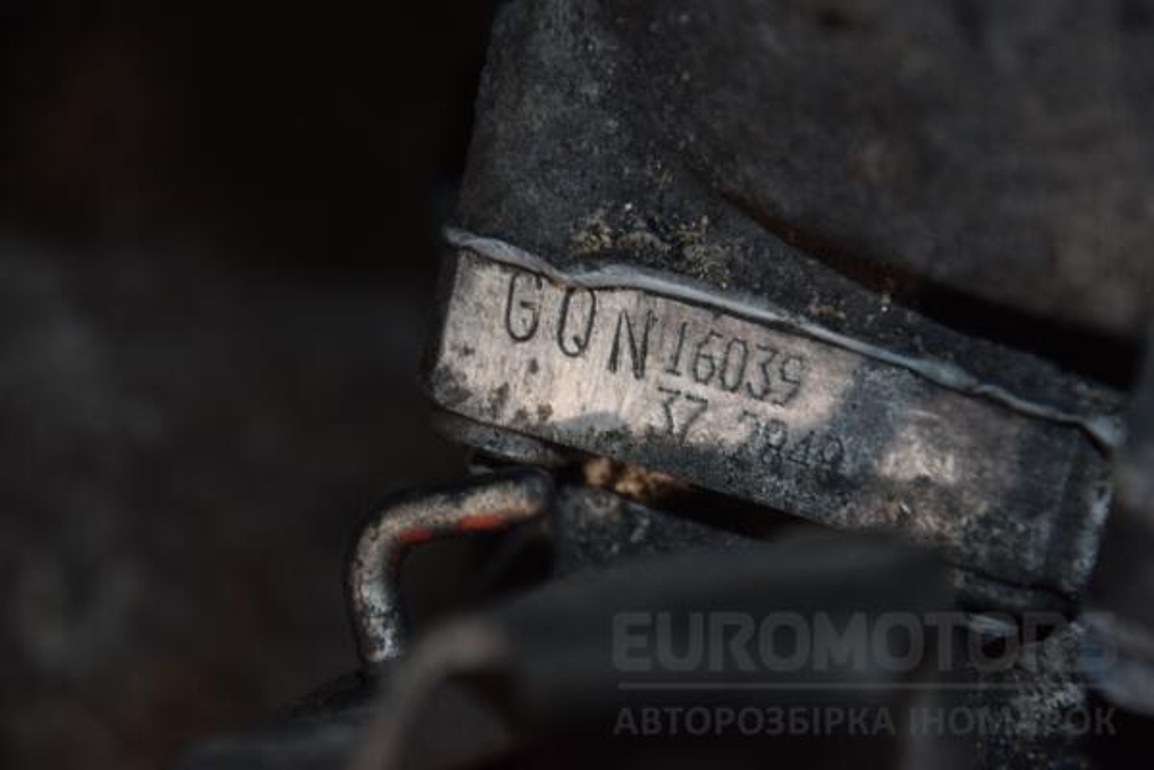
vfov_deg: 8.7
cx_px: 577
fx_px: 5048
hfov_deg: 13.0
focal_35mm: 158
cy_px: 385
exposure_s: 1/60
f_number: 5.6
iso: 800
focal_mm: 105
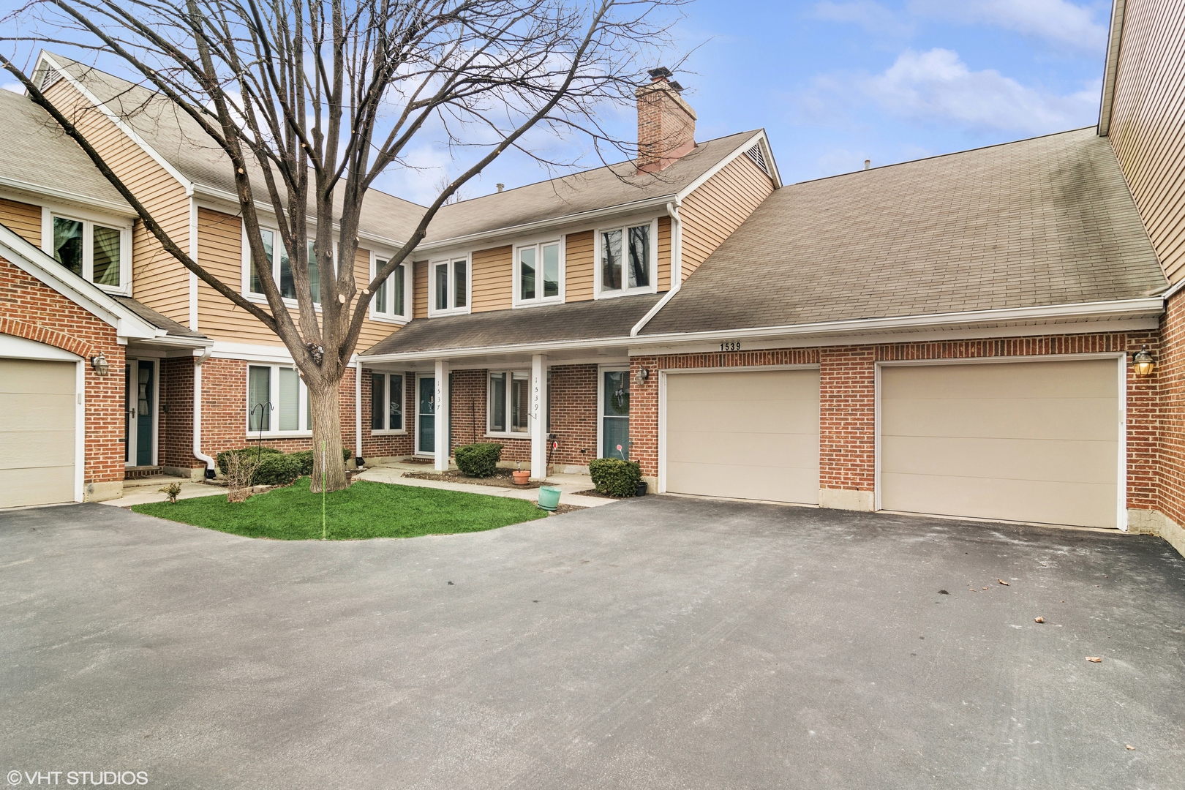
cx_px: 592
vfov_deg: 67.4
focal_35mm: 18
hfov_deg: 90.0
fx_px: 592
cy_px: 395
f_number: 8
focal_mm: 12
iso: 200
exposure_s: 1/60
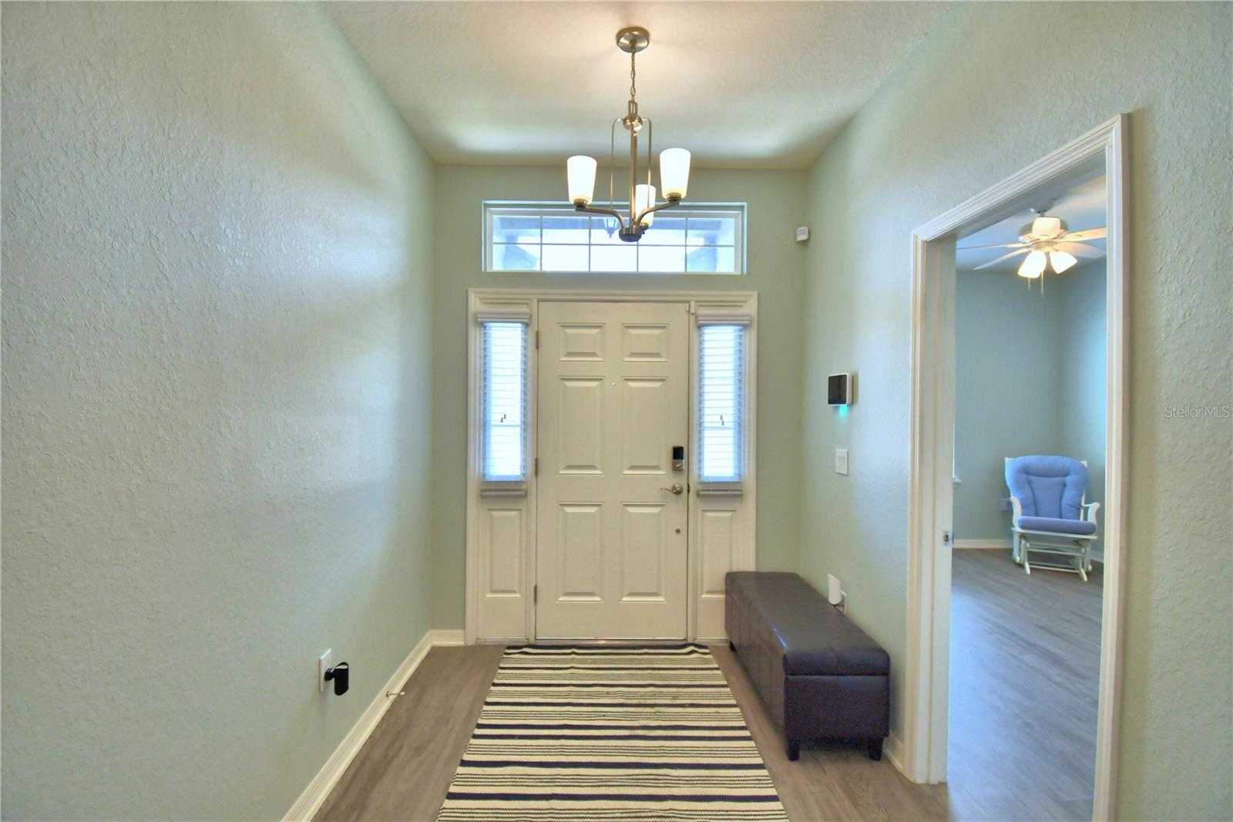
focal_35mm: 15
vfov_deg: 77.3
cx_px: 616
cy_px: 411
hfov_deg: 100.4
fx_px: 514
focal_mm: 10
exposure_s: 1/125
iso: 320
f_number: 4.5
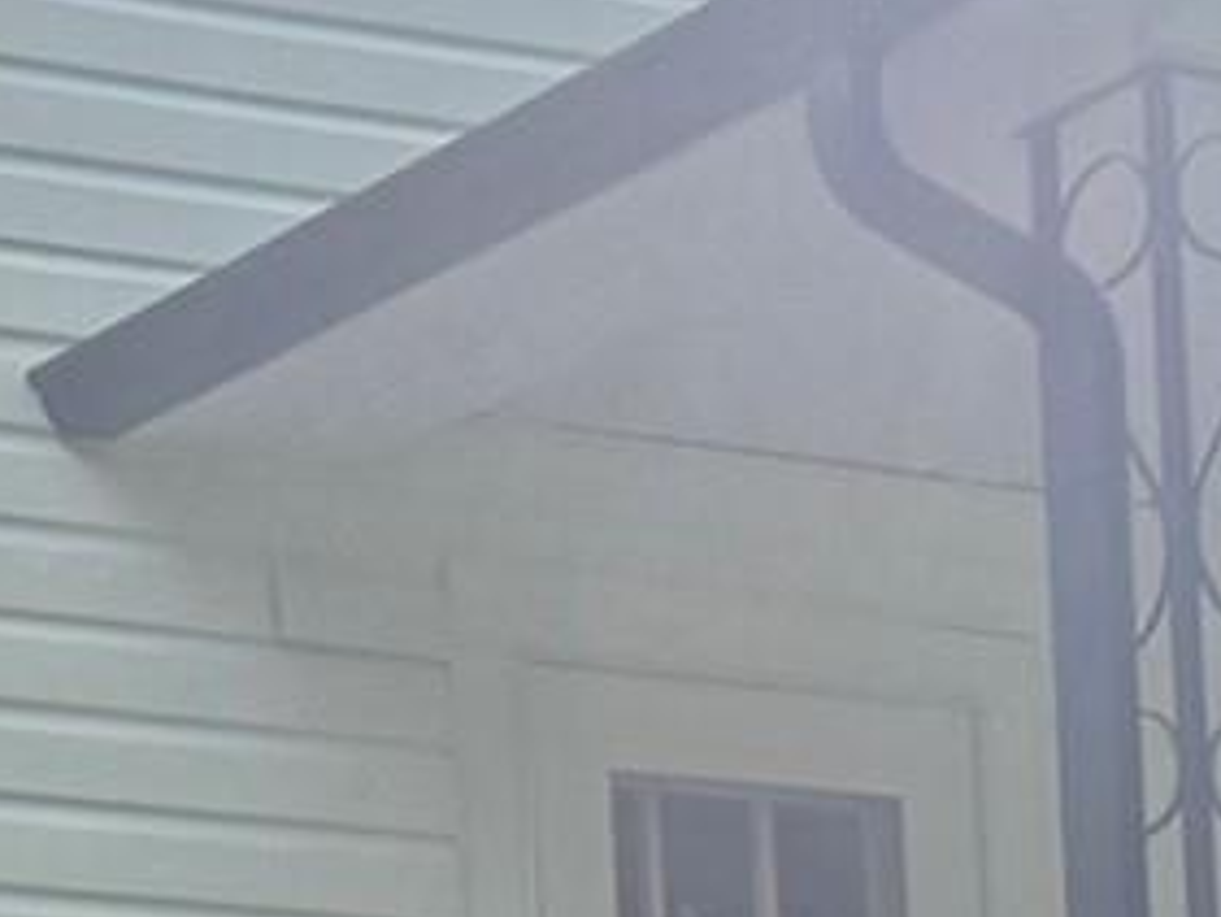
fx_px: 6175
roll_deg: +2.8
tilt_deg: +7.7
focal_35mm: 175
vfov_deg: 8.2
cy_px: 1565
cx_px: -91
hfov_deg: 11.2
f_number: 1.78
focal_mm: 6.76
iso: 125
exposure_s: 1/4167
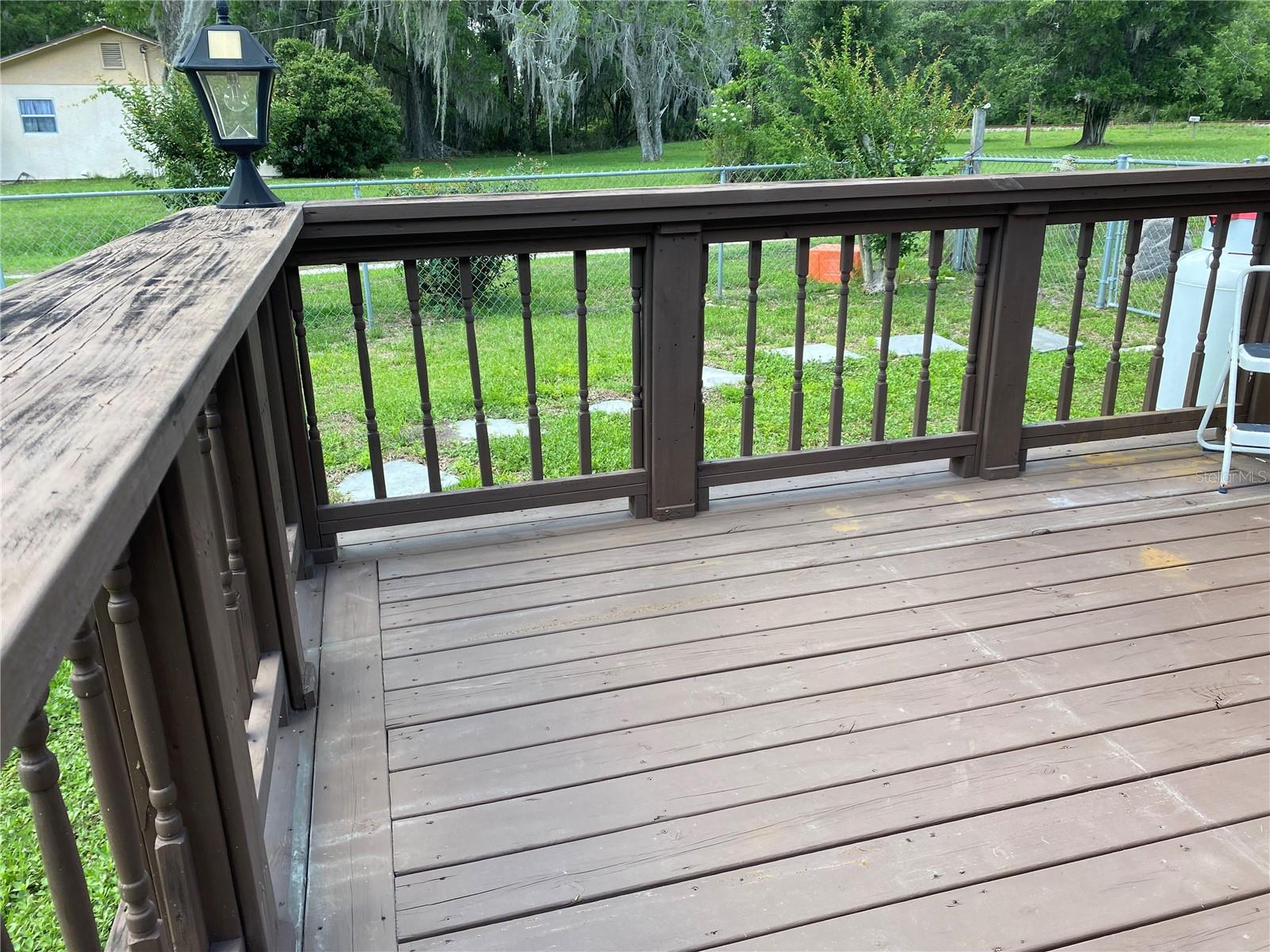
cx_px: 635
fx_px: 954
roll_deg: +2.3
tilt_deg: -19.3
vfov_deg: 53.1
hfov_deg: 67.3
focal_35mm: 26
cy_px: 476
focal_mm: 4.25
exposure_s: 1/229
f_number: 1.8
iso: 32
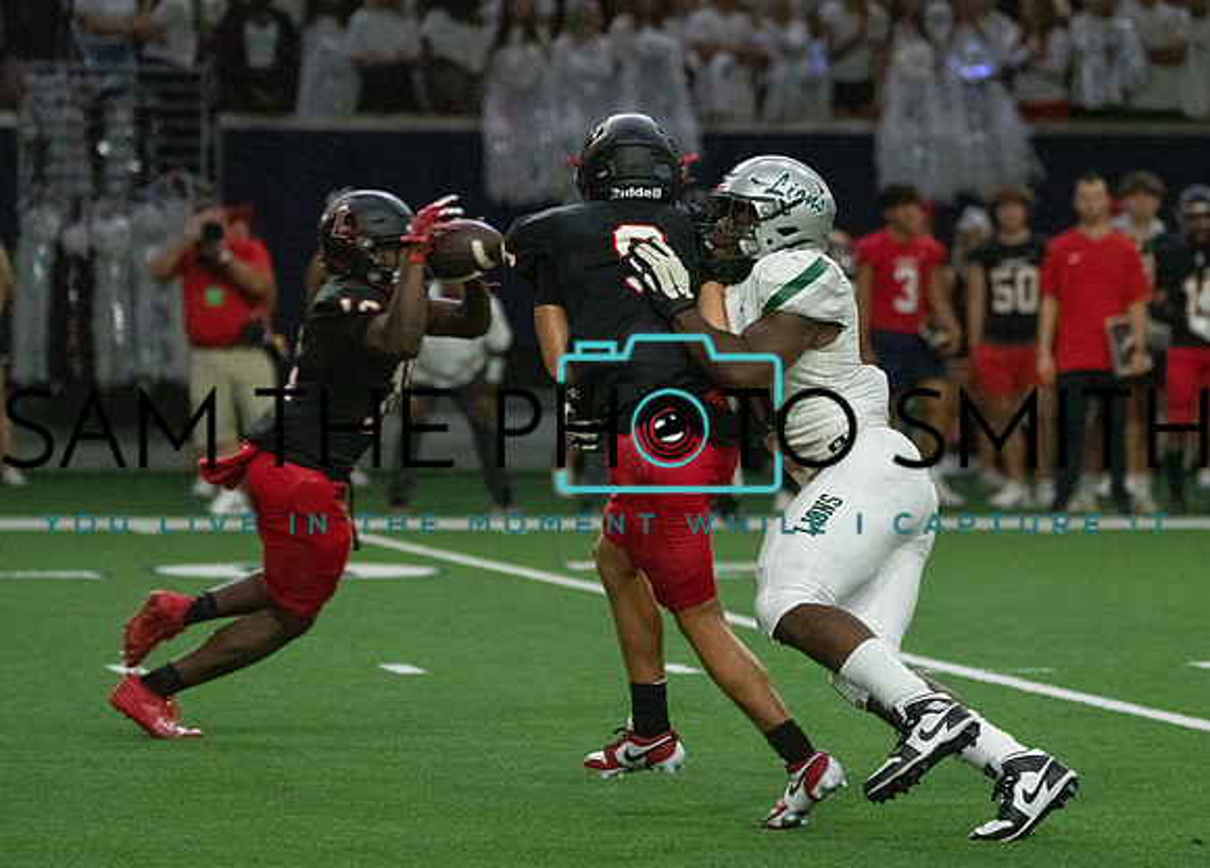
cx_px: 721
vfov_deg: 4.8
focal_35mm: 299
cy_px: 389
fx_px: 10305
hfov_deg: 6.7
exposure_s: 1/1250
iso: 8000
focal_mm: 253
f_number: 5.6
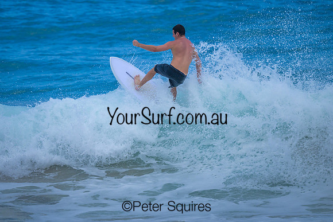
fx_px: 10168
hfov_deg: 1.9
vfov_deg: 1.3
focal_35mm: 1099
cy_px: 137
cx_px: 151
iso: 400
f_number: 6.3
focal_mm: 800
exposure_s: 1/3200
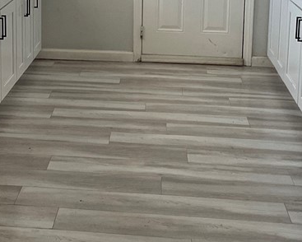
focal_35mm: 79
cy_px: -1
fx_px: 706
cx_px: 73
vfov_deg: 18.9
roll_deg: -1.2
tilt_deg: -11.9
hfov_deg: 23.9
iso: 64
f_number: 1.8
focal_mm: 3
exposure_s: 1/77
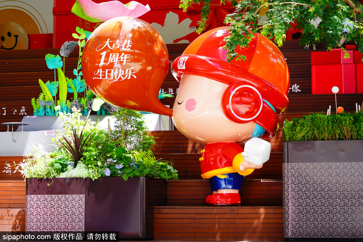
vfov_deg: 17.5
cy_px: 121
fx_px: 787
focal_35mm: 78
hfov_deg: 26.0
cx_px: 182
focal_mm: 78
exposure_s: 1/125
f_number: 6.3
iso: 400
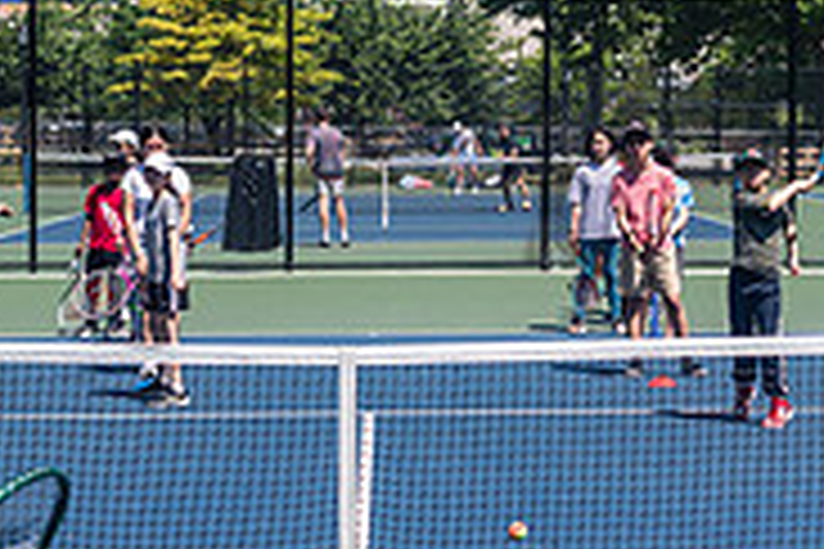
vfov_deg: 12.2
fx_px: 2563
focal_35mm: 112
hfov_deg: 18.2
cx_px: 549
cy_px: 182
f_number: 4
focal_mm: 35
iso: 200
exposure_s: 1/3200
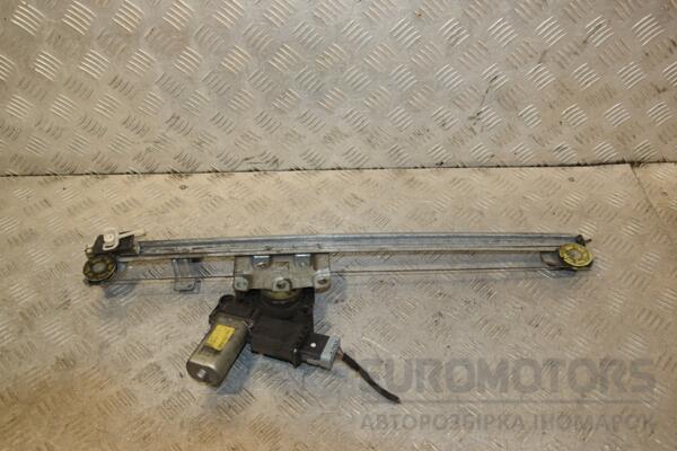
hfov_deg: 59.5
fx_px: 592
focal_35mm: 32
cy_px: 226
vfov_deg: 41.7
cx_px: 338
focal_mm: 21
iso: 800
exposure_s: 1/200
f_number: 6.3
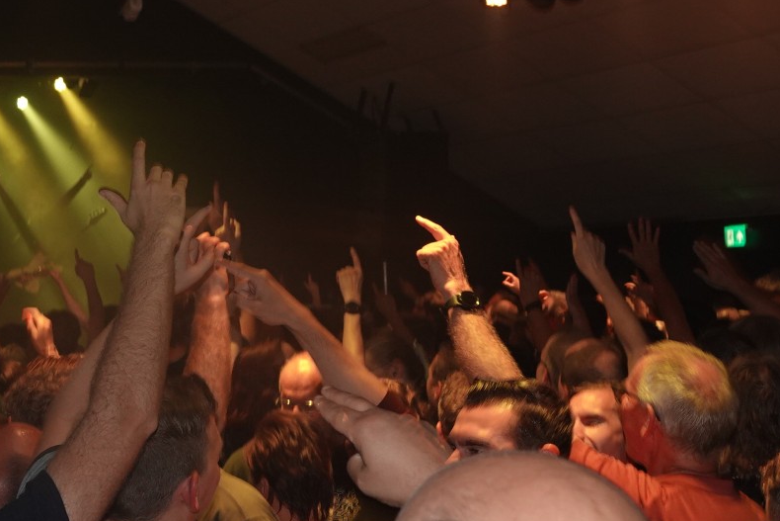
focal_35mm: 80
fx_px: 1734
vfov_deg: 17.0
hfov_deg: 25.0
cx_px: 164
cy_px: 338
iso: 400
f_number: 3.2
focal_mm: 14.16
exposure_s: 1/40
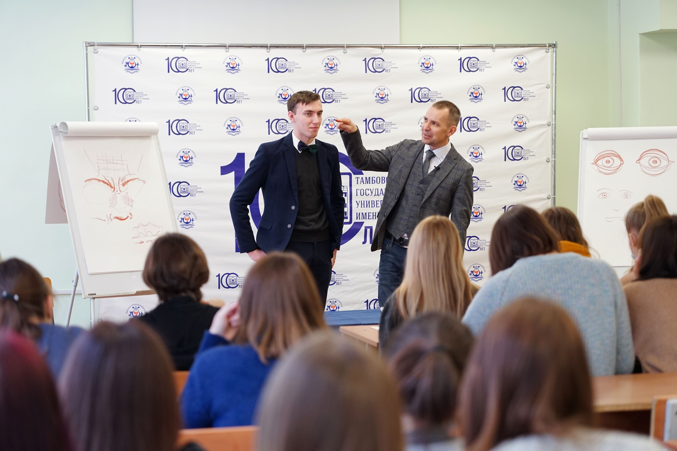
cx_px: 338
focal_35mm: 101
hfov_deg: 20.2
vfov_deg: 13.6
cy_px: 226
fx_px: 1899
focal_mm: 101
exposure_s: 1/125
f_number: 4
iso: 1250
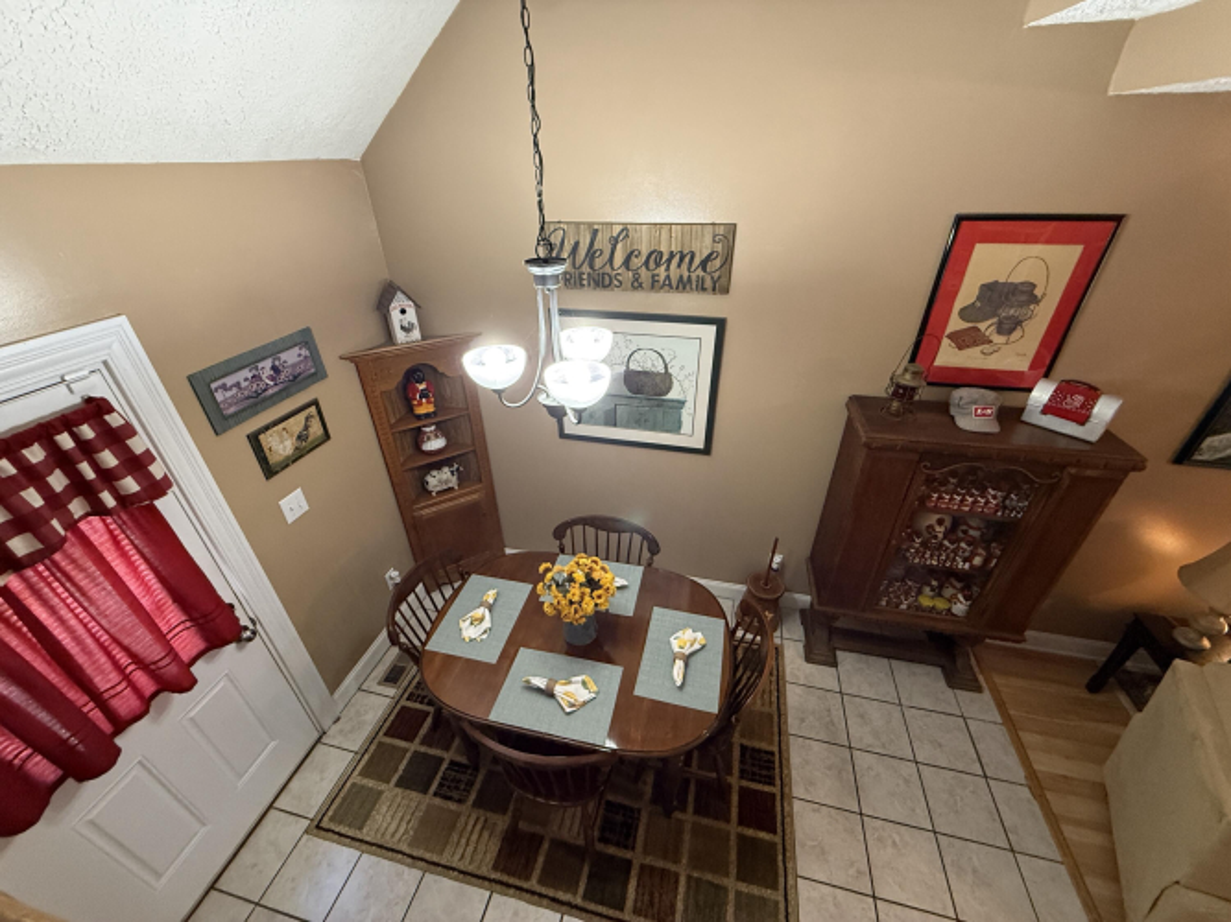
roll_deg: +1.2
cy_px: 461
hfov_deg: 102.1
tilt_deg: -30.5
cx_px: 616
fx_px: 498
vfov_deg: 85.7
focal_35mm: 14
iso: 500
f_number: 2.2
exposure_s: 1/60
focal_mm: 2.22
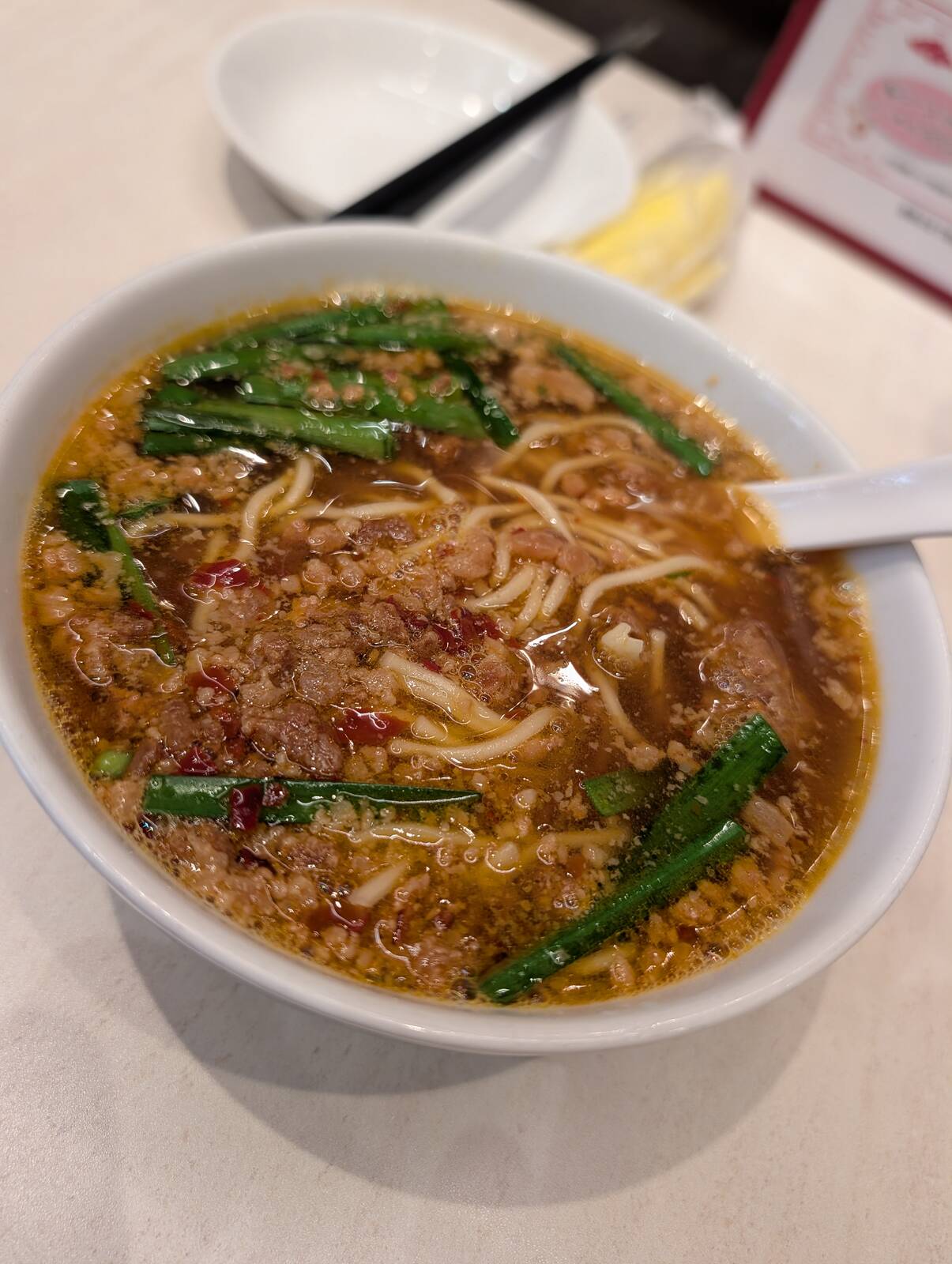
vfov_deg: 71.5
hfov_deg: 56.9
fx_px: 878
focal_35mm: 24
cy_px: 632
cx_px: 476
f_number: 1.68
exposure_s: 1/120
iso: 90
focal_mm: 6.9
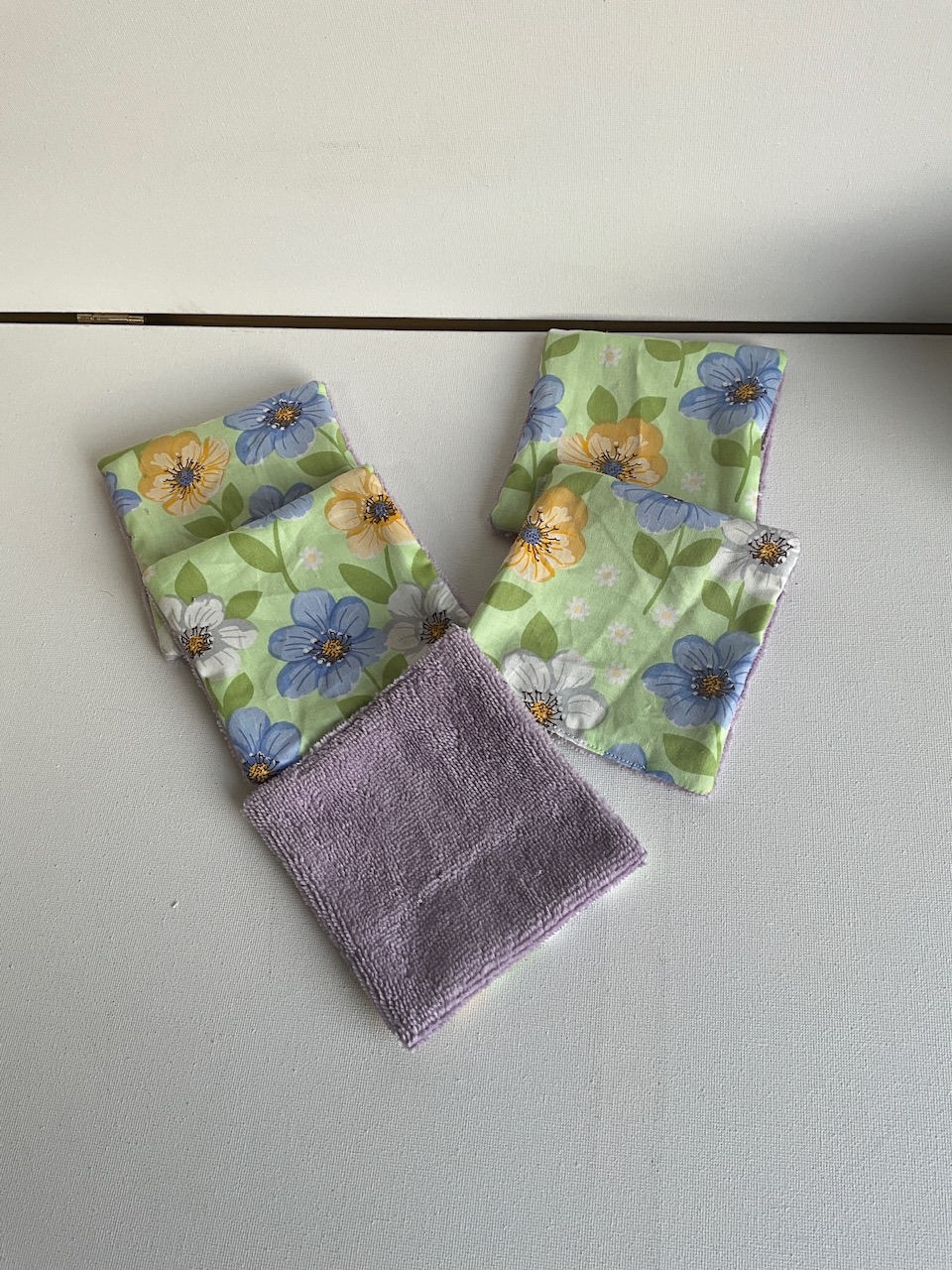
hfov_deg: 48.2
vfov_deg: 61.7
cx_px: 476
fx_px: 1063
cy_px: 635
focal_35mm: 29
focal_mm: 3
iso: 20
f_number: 1.8
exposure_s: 1/146
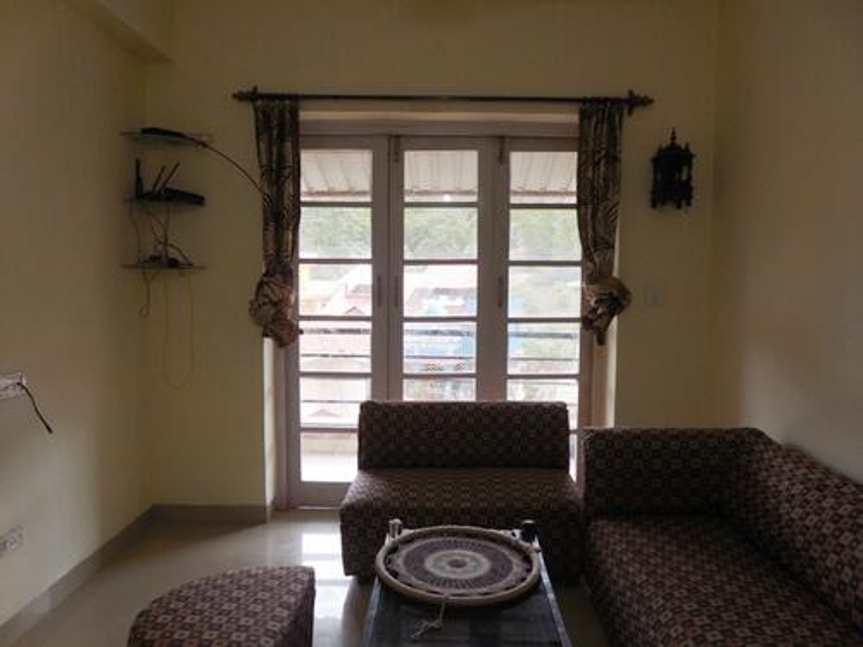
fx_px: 648
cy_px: 324
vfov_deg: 53.1
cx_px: 432
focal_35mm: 26
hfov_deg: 67.3
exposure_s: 1/30
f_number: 3.5
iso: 140
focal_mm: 4.6
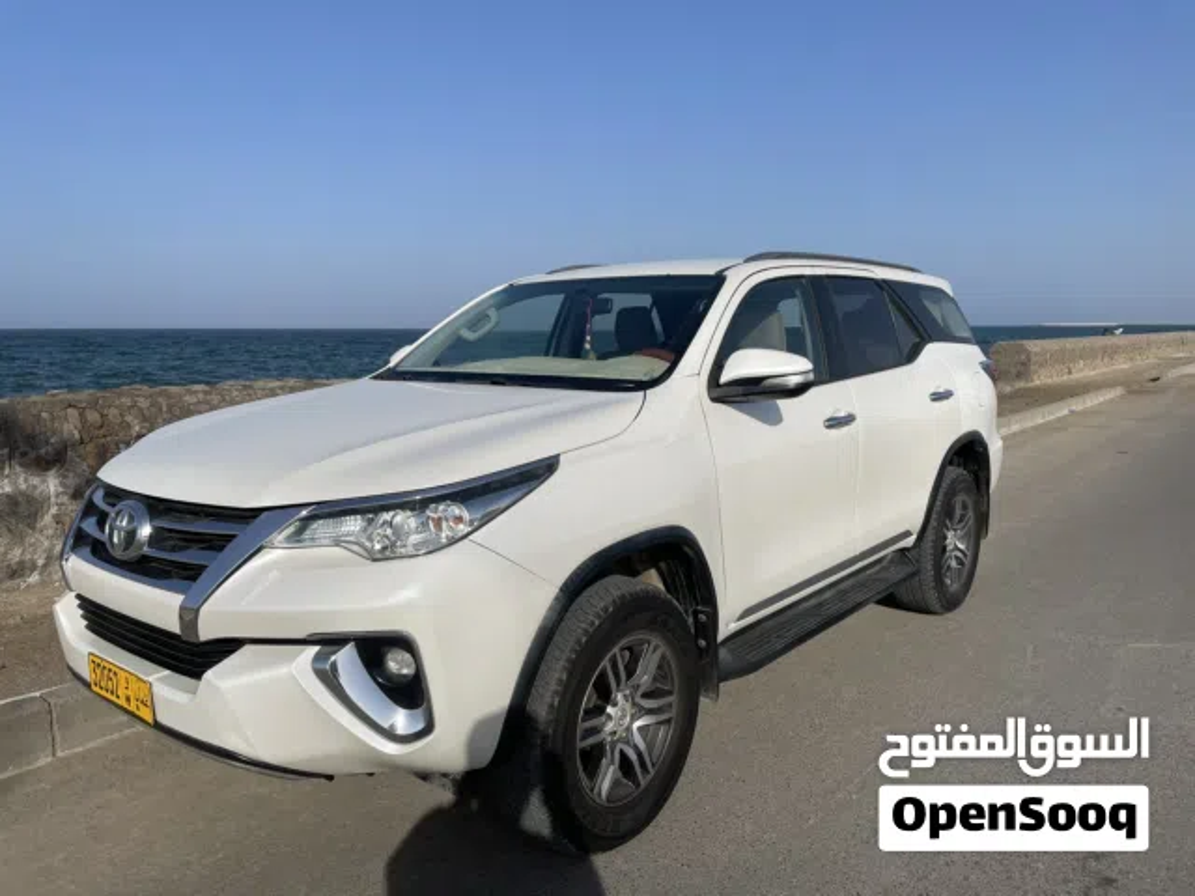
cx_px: 598
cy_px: 448
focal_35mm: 26
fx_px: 898
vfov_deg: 53.1
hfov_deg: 67.3
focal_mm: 4.2
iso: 32
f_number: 1.6
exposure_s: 1/6135
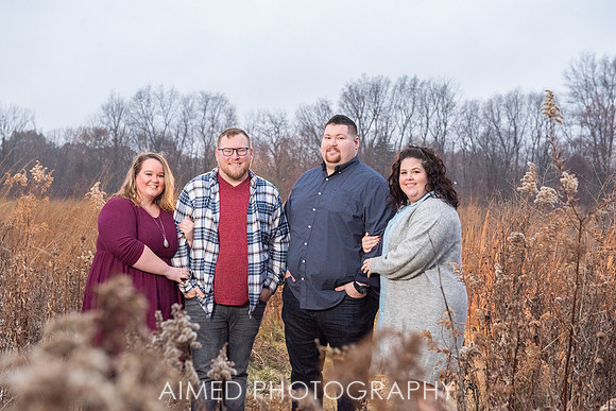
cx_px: 308
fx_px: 1013
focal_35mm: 59
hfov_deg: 33.8
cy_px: 206
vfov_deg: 22.9
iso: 2000
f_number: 5.6
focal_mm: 58
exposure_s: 1/200
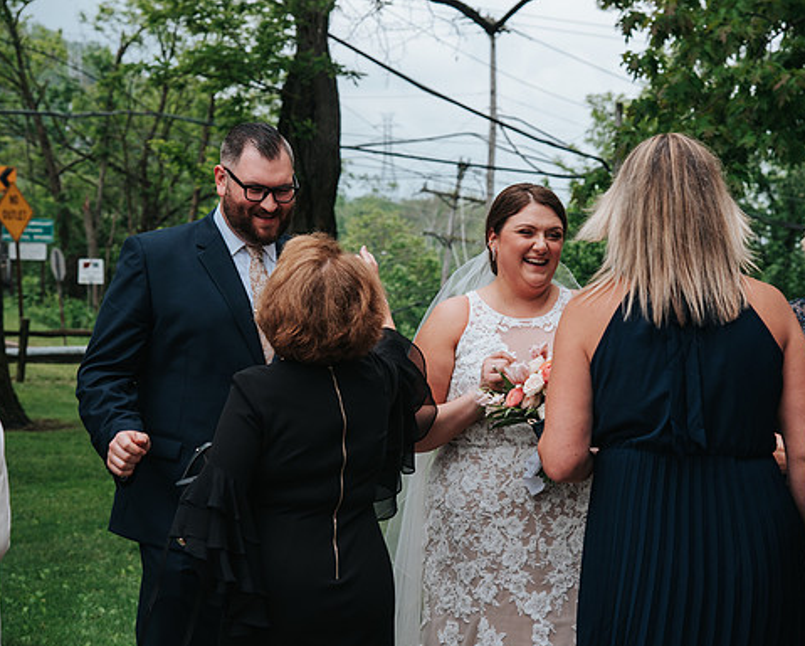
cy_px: 324
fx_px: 1931
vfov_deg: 19.0
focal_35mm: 81
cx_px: 479
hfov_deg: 23.5
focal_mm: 70
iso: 400
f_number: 5.6
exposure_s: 1/500
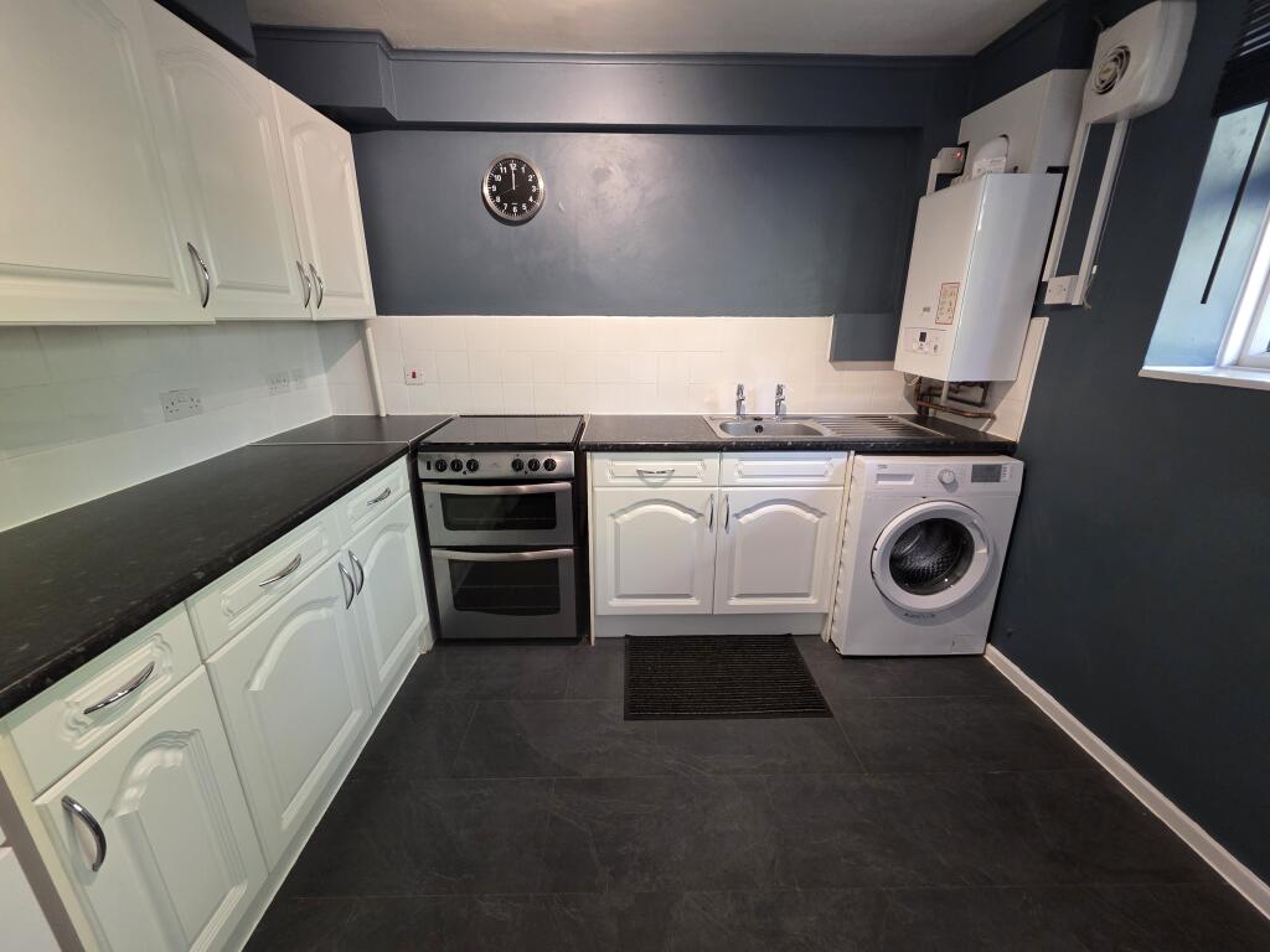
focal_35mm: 13
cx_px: 635
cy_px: 476
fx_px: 477
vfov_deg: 89.9
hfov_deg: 106.2
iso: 320
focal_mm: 2.2
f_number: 1.9
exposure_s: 1/60
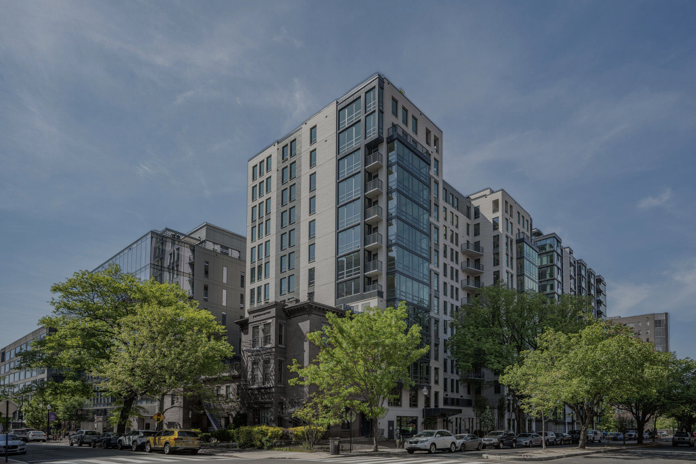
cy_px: 232
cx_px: 348
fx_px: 387
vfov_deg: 61.9
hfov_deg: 84.0
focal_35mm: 20
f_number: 9
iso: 200
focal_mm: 20
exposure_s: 1/320
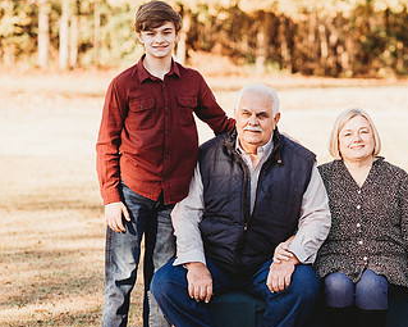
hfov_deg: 13.2
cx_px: 348
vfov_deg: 10.6
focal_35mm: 145
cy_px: 203
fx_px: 1750
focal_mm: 85
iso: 200
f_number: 2.5
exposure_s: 1/640
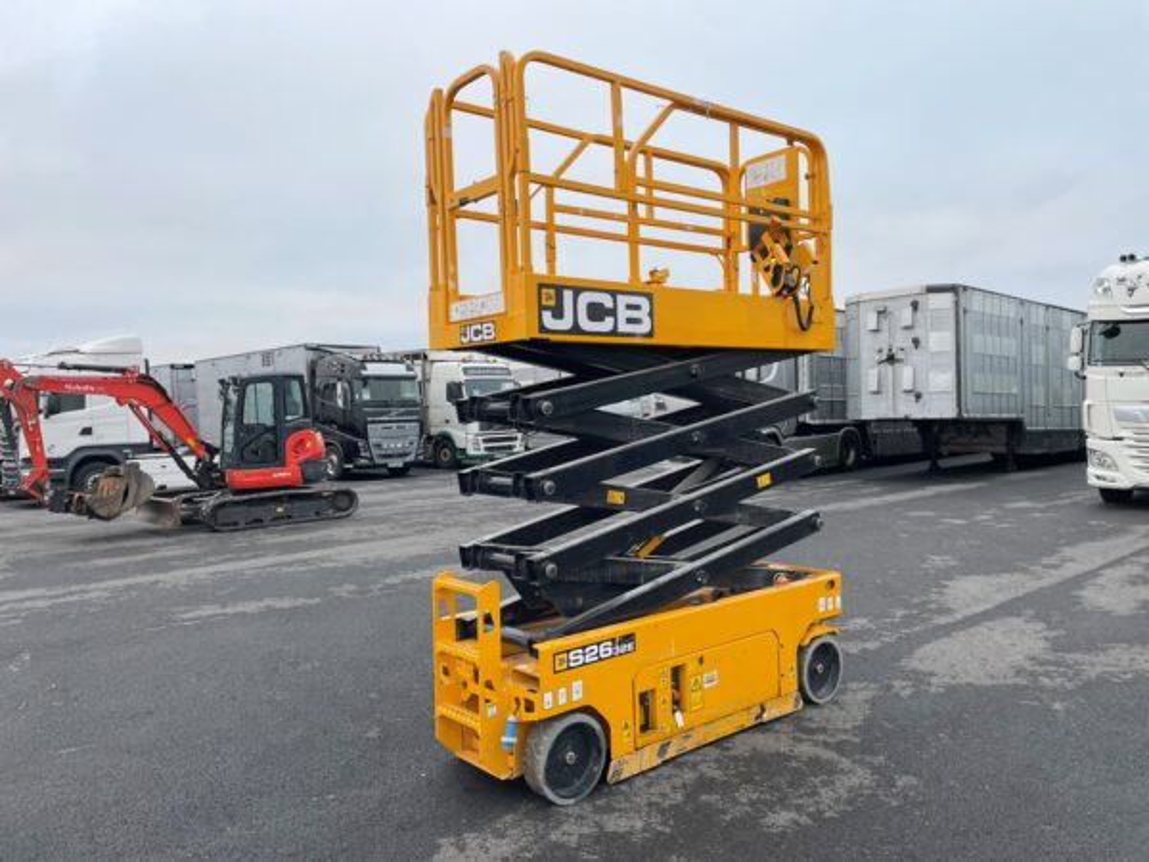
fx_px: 863
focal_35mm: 26
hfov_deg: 67.3
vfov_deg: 53.1
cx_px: 574
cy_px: 431
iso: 64
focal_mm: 4.2
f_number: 1.6
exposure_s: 1/121
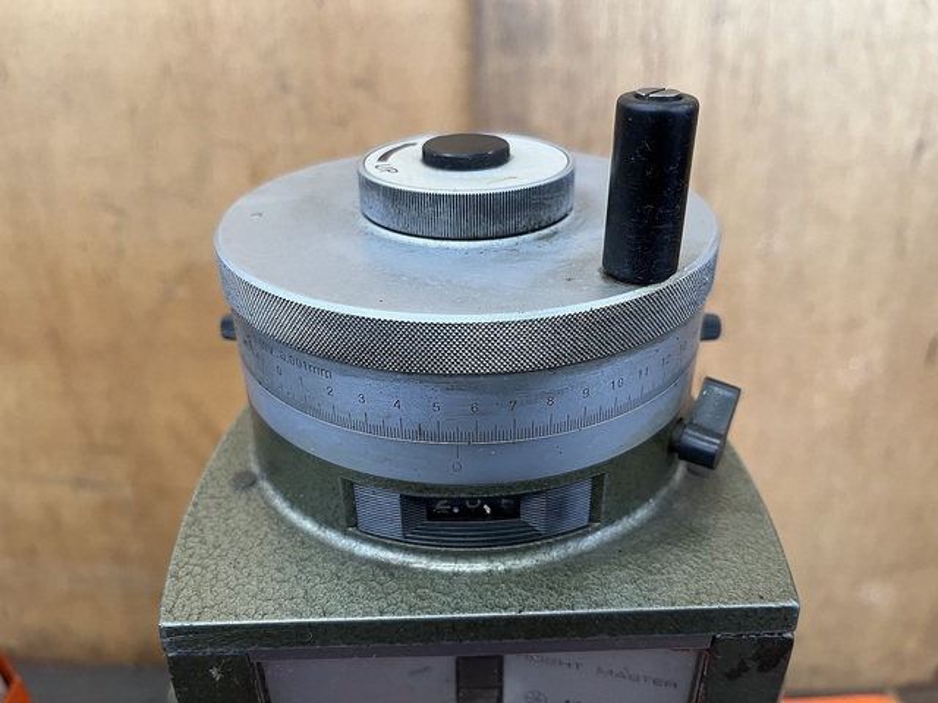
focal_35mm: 26
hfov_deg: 67.3
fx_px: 705
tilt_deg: -30.1
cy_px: 352
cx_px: 469
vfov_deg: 53.1
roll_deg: +0.4
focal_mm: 5.1
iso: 125
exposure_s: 1/60
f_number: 1.6
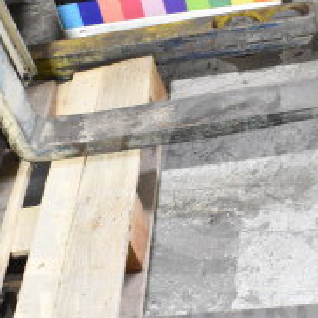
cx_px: 168
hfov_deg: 22.5
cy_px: 219
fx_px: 800
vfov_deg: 22.4
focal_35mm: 77
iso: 6400
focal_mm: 18
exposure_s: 1/200
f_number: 7.1
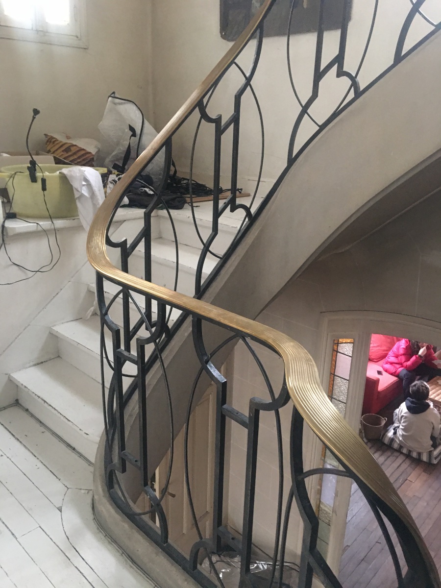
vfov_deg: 61.7
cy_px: 294
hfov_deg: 48.2
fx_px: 493
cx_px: 220
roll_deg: -1.7
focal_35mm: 29
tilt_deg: -17.0
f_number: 2.2
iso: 100
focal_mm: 4.15
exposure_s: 1/4
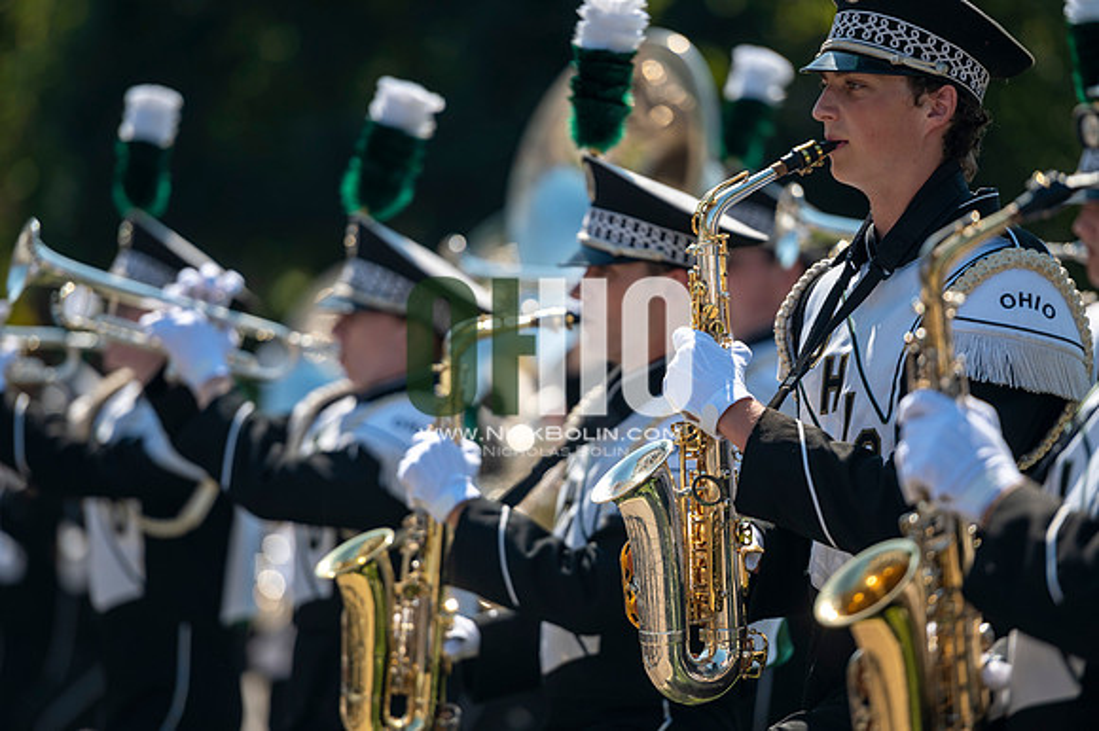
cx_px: 550
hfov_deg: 10.3
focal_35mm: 200
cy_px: 366
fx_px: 6102
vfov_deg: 6.9
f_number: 2.8
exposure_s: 1/1600
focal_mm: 200
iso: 100
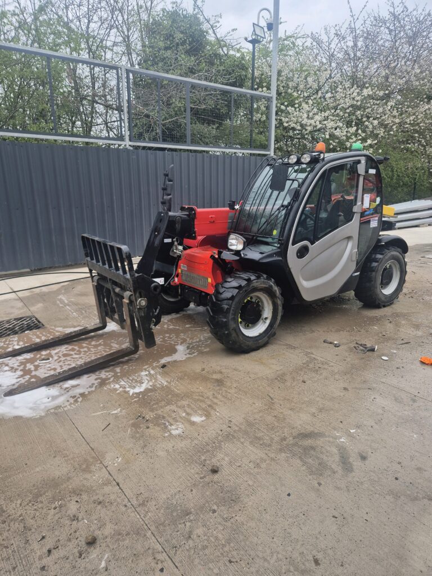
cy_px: 288
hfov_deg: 58.9
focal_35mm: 23
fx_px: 383
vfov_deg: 73.9
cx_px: 216
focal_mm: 5.4
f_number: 1.8
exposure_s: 1/476
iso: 25
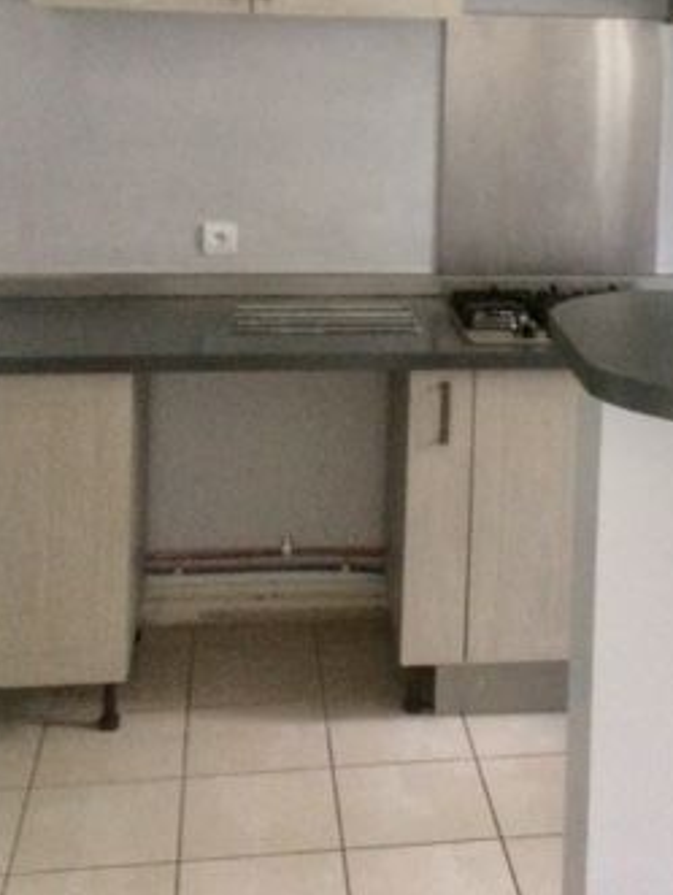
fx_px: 1449
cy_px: 122
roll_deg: -0.6
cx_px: 497
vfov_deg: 32.9
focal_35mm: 56
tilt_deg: -6.5
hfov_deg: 25.9
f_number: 2.2
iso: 250
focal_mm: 4.15
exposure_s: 1/25
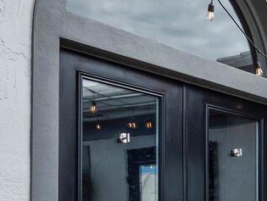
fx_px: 548
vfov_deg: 19.9
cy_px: 218
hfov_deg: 21.9
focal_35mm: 71
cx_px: 418
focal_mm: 7
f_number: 11
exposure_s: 1/125
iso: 400
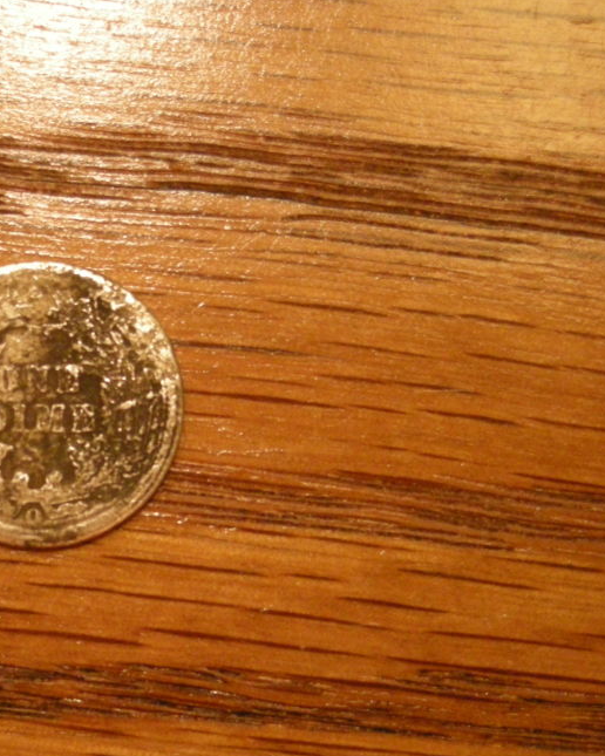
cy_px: 416
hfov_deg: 13.3
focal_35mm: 115
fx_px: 2574
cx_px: 34
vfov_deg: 16.7
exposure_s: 1/41.3
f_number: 3.9
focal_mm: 12.3
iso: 400
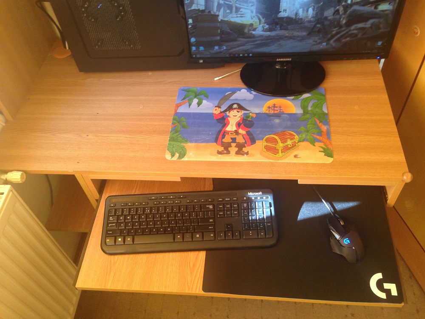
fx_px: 405
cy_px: 160
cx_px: 212
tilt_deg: -50.2
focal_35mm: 33
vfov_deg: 42.9
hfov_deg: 55.4
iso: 125
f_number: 2.4
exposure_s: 1/20
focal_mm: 4.12
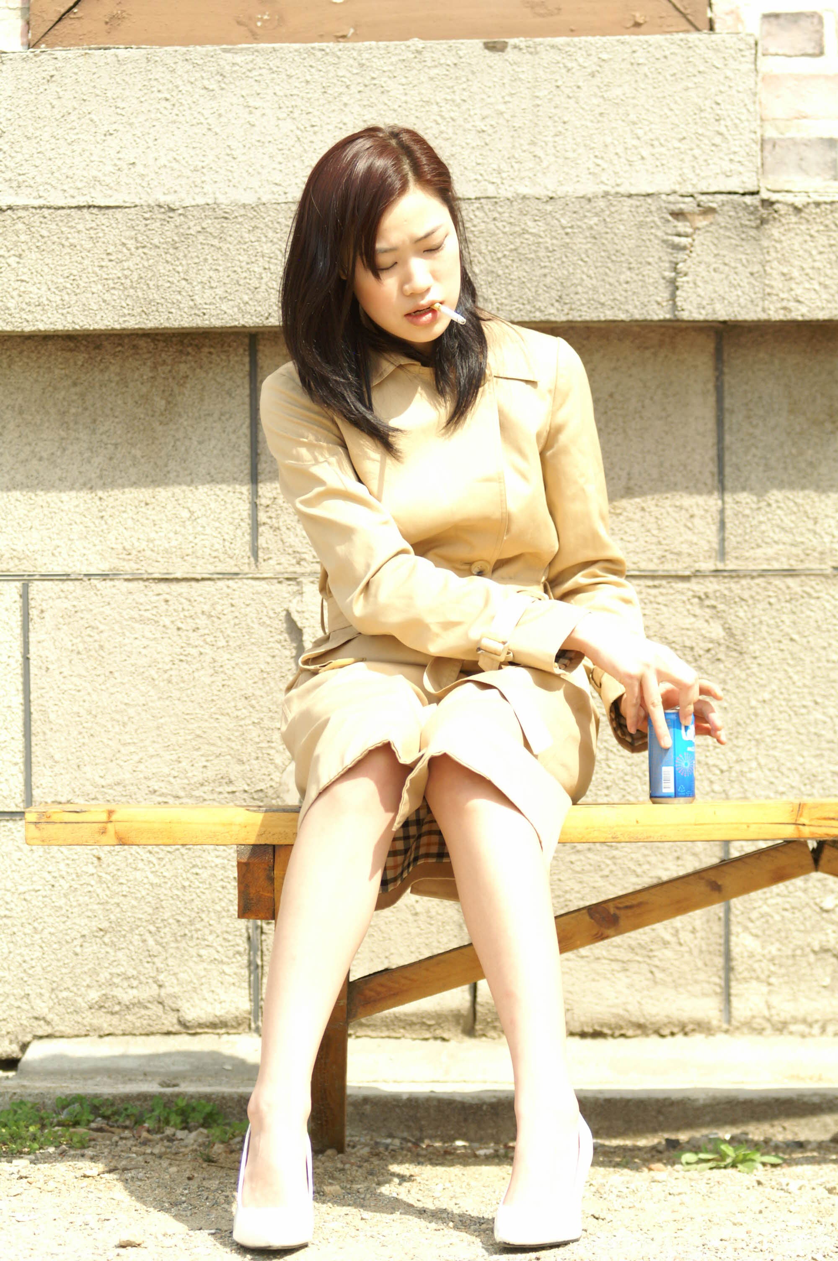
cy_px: 630
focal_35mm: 120
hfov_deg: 11.4
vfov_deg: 17.1
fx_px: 4197
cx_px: 419
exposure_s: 1/2000
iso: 400
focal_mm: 80
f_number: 3.5
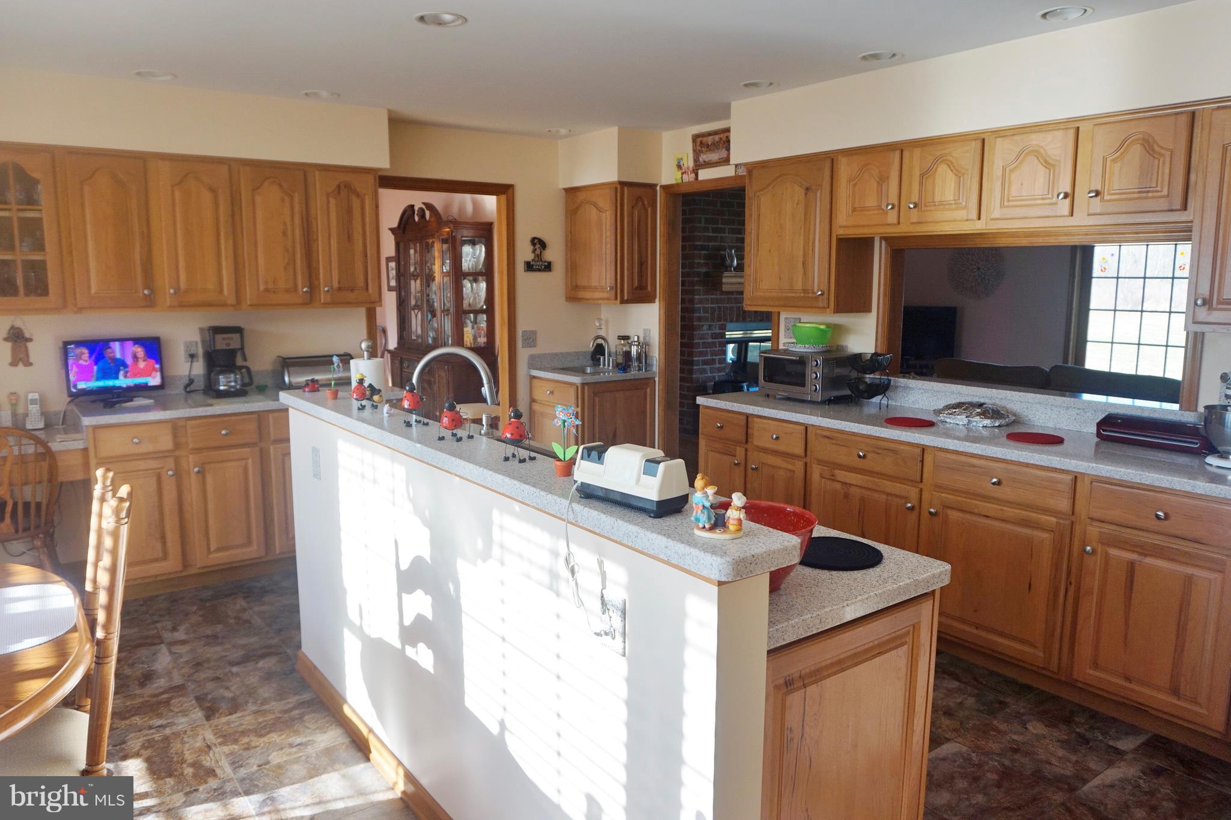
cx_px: 616
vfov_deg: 50.4
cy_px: 410
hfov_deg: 70.4
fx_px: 872
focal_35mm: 26
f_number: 4
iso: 160
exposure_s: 1/60
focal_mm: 17
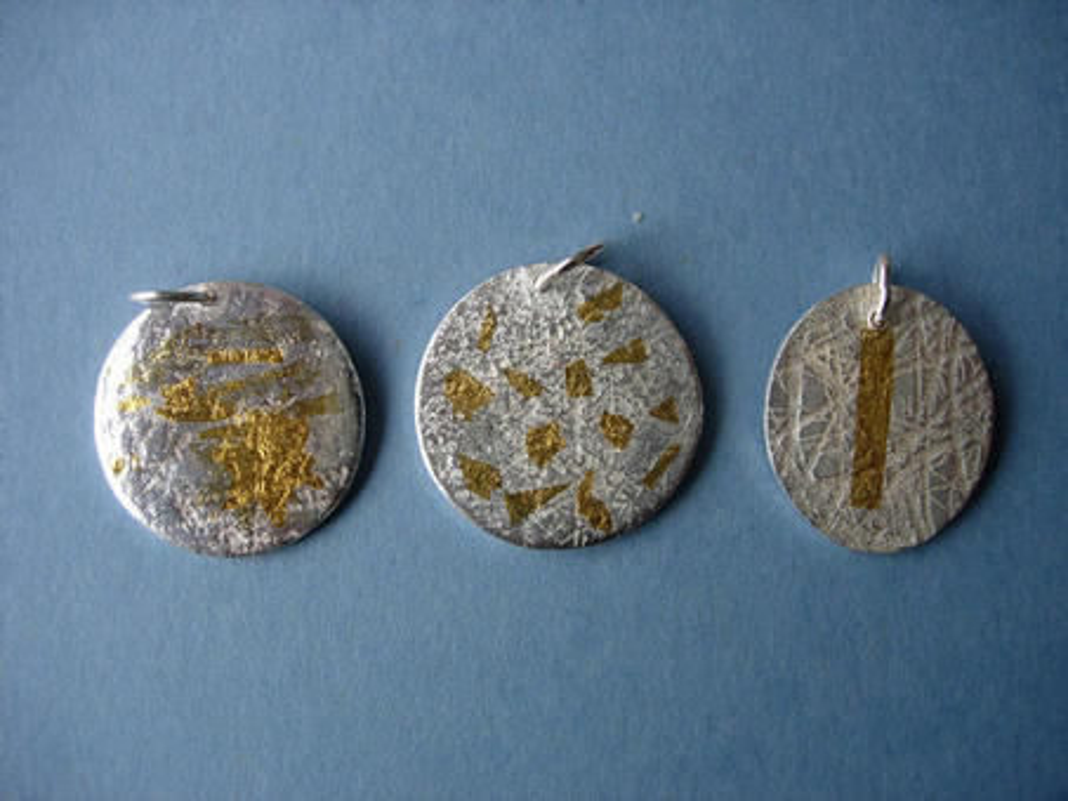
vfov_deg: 37.7
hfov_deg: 49.0
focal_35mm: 38
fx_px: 1173
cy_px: 400
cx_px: 534
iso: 64
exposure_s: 1/384
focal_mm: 7.8
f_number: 2.8
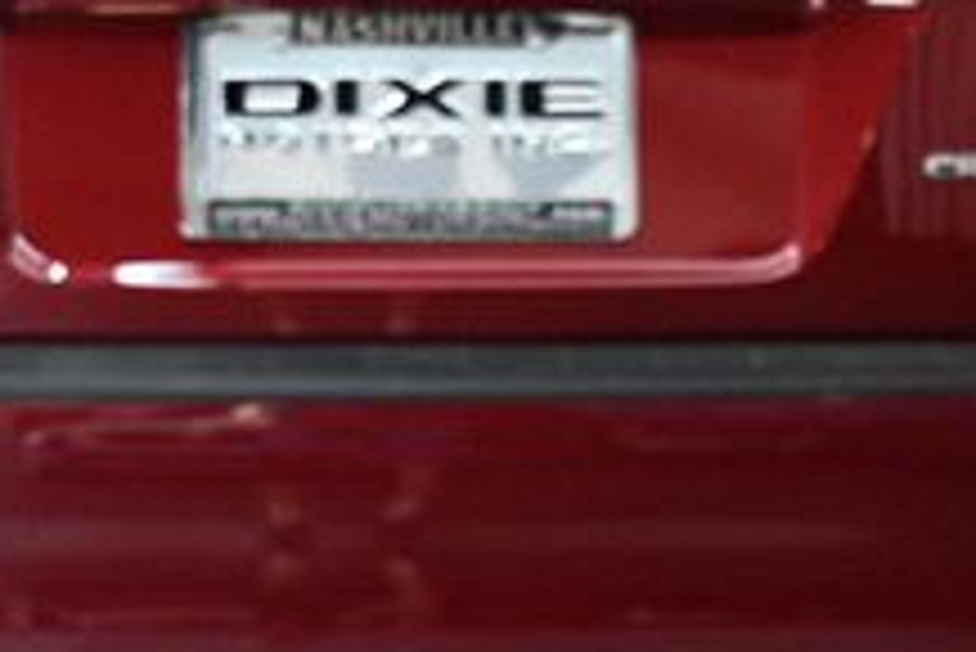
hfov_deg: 19.3
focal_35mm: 106
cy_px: 274
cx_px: 445
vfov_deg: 12.9
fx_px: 2876
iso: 2000
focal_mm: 24
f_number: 3.8
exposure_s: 1/125
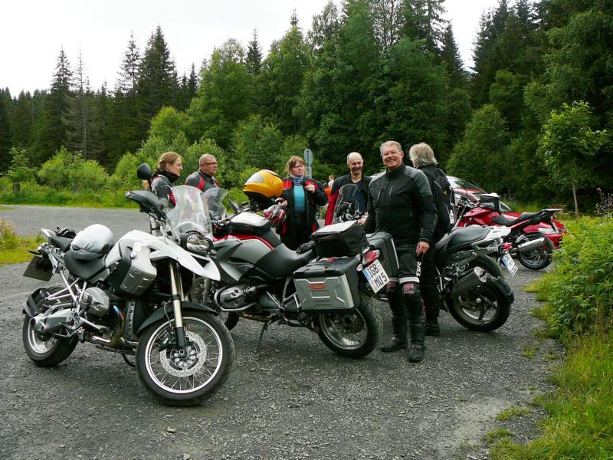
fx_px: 620
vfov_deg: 40.7
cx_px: 306
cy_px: 230
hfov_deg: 52.6
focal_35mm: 35
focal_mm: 5.2
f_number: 2.8
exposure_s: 1/800
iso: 80
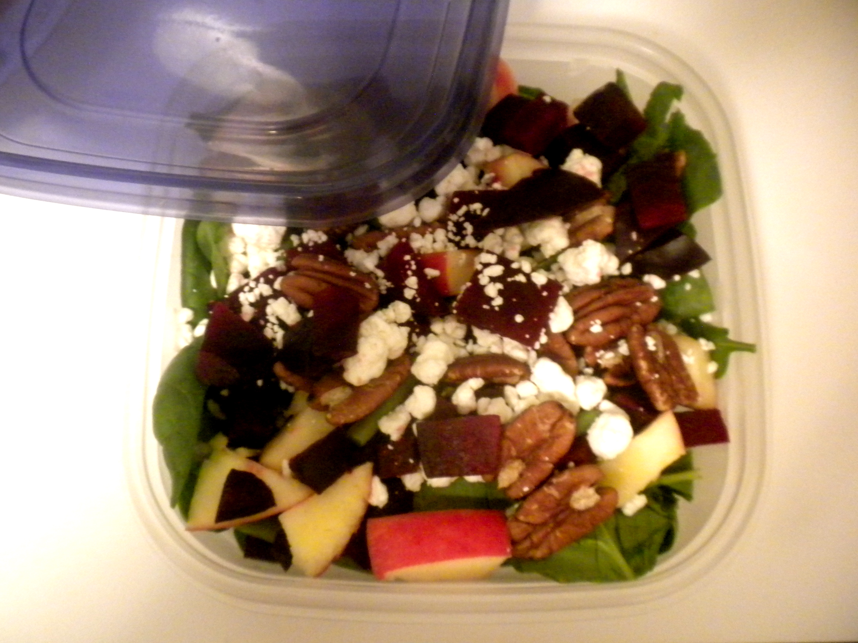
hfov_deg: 50.1
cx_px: 429
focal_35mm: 37
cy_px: 322
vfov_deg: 38.7
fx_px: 917
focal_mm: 6.6
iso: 800
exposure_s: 1/4.9
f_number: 3.5
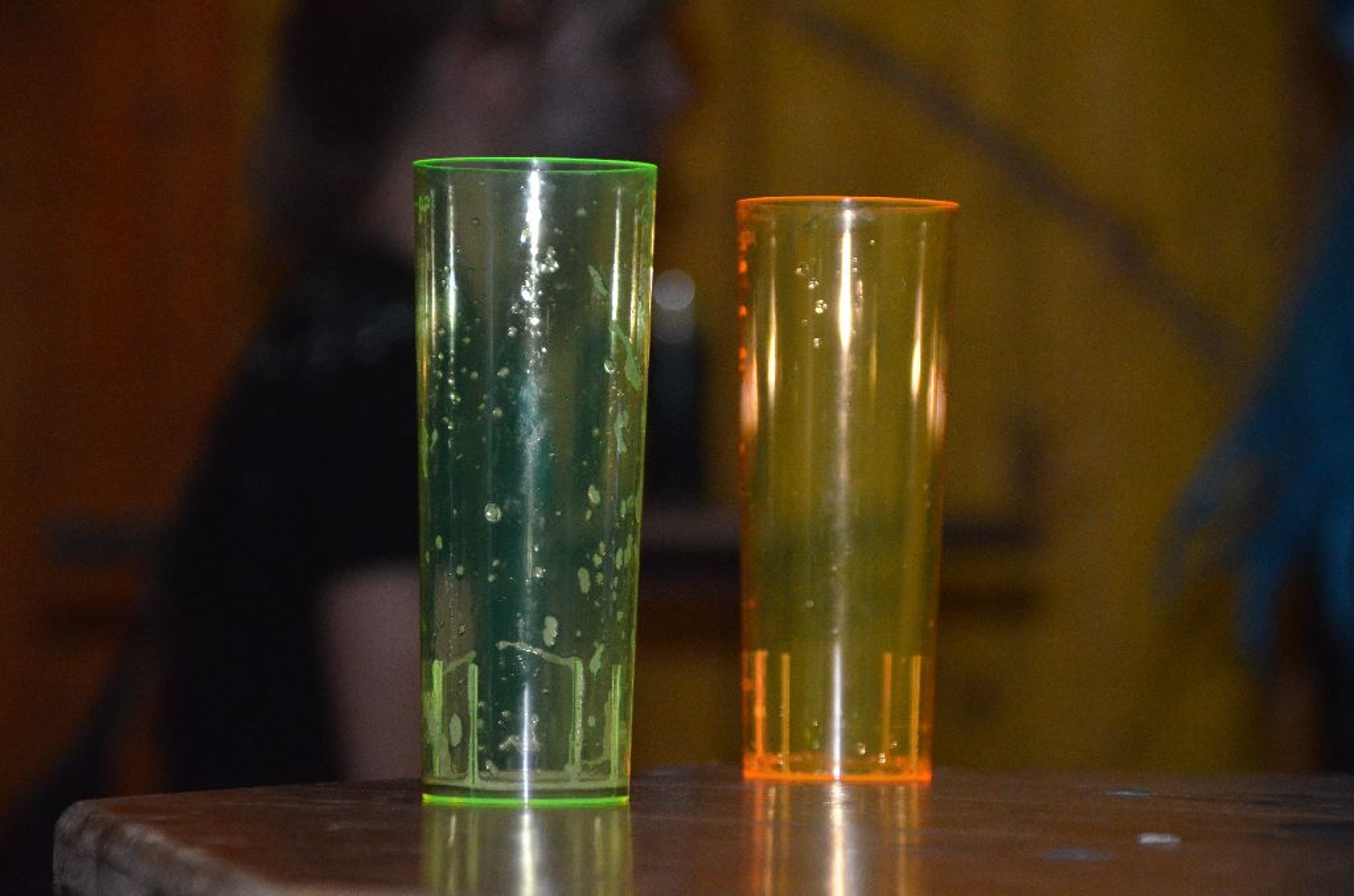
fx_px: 6530
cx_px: 677
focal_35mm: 174
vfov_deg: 7.9
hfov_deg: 11.8
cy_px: 448
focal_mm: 116
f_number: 5.6
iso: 3200
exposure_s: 1/60
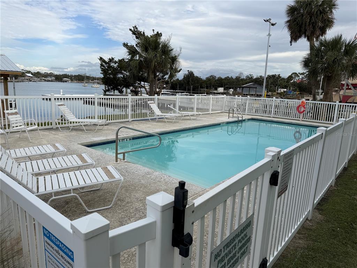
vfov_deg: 56.8
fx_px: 248
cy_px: 134
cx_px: 178
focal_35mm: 24
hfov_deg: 71.6
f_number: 1.78
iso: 80
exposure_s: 1/4975
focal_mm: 6.76
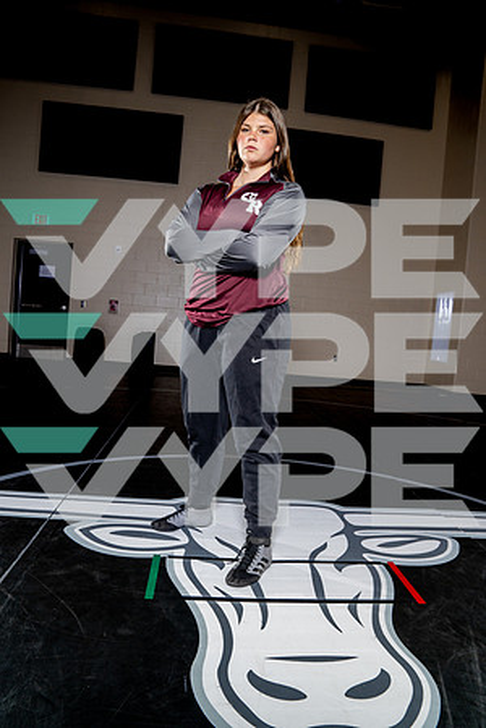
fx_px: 486
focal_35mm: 24
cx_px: 243
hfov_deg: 53.1
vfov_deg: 73.7
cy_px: 364
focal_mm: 24
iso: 320
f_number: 7.1
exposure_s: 1/250
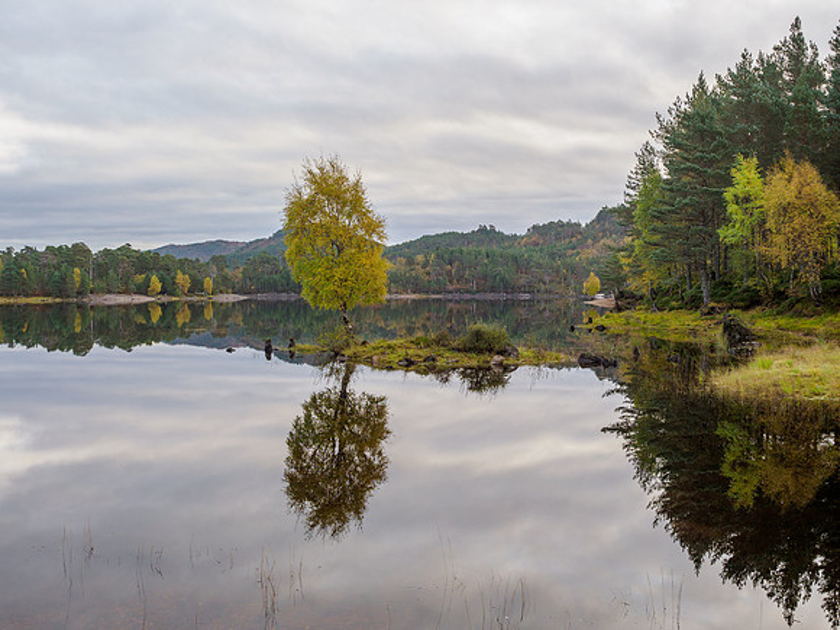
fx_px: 777
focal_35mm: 32
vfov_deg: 44.2
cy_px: 315
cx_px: 420
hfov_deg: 56.8
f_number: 7.1
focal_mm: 16
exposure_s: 1/80
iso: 200
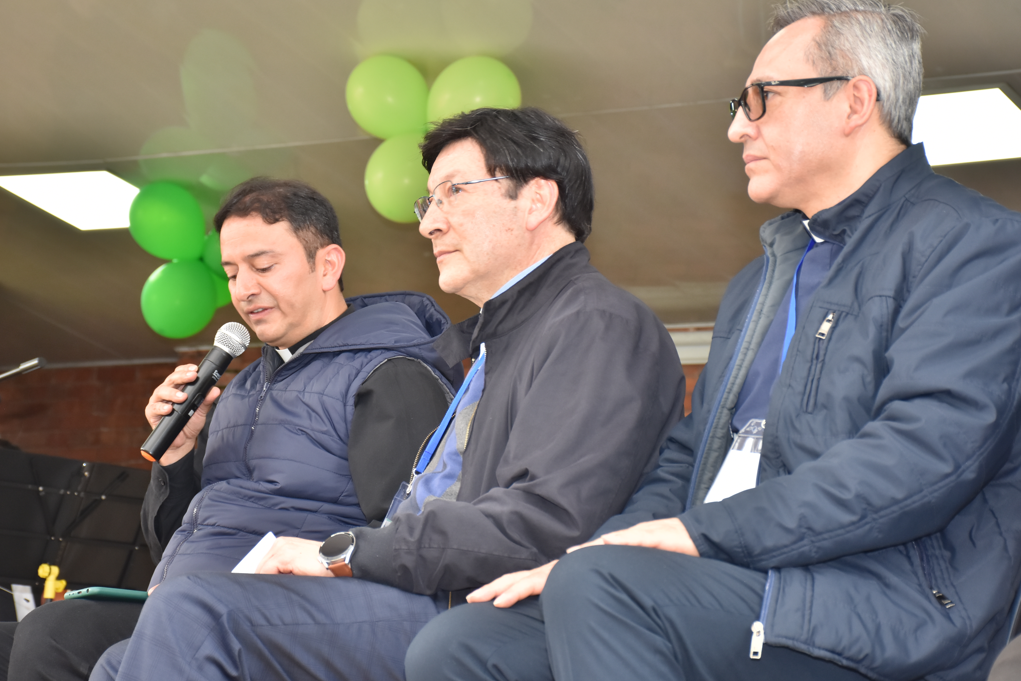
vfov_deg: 14.1
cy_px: 339
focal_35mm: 97
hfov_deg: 21.0
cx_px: 524
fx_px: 2751
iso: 400
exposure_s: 1/60
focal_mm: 62
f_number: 7.1
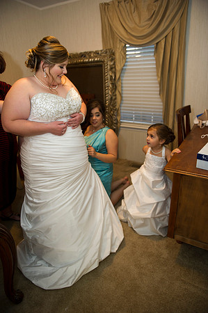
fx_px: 208
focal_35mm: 24
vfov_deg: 73.8
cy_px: 156
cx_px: 104
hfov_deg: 53.0
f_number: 2.8
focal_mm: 24
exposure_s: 1/60
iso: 640
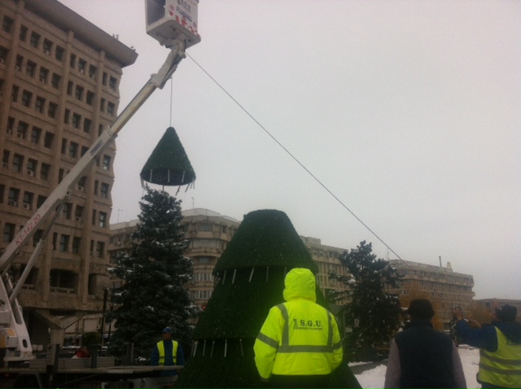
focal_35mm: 35
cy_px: 194
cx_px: 260
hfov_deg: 52.7
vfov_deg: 40.6
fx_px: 526
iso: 80
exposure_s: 1/1885
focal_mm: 3.85
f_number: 2.8
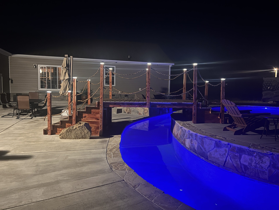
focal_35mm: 26
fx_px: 210
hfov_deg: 67.3
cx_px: 140
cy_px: 105
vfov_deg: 53.1
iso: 800
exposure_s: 1/15
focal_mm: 5.7
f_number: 1.5
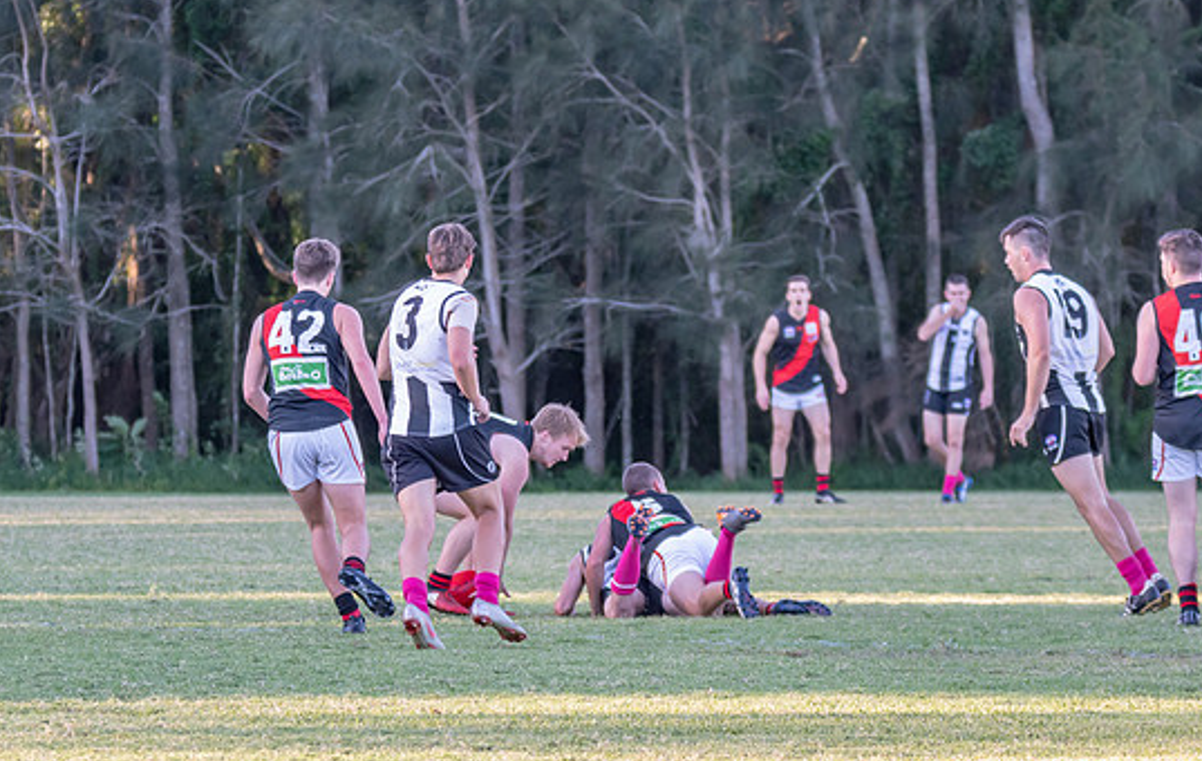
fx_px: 12560
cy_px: 381
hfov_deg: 5.5
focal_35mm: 382
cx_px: 432
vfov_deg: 3.5
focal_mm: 180
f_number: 5.6
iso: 800
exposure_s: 1/320
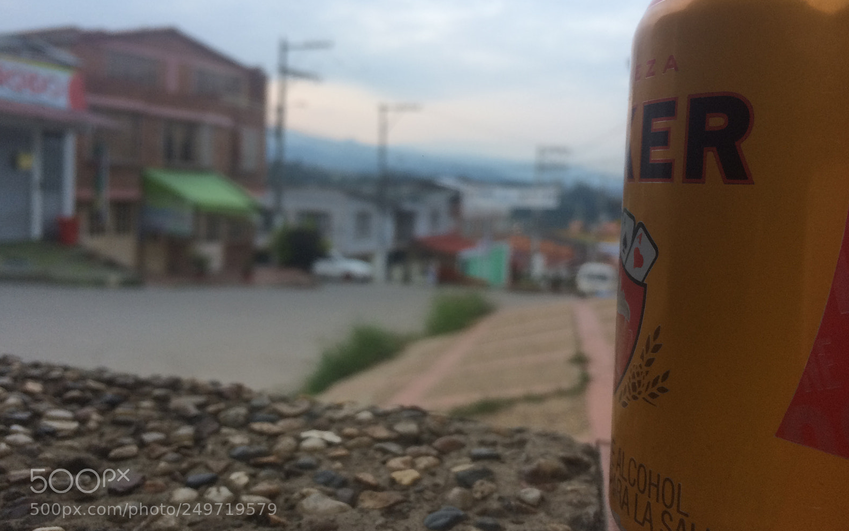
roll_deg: -2.7
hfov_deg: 61.2
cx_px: 425
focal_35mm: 31
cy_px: 230
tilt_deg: -4.4
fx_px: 717
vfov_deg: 40.5
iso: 40
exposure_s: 1/30
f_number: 2.2
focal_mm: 4.15
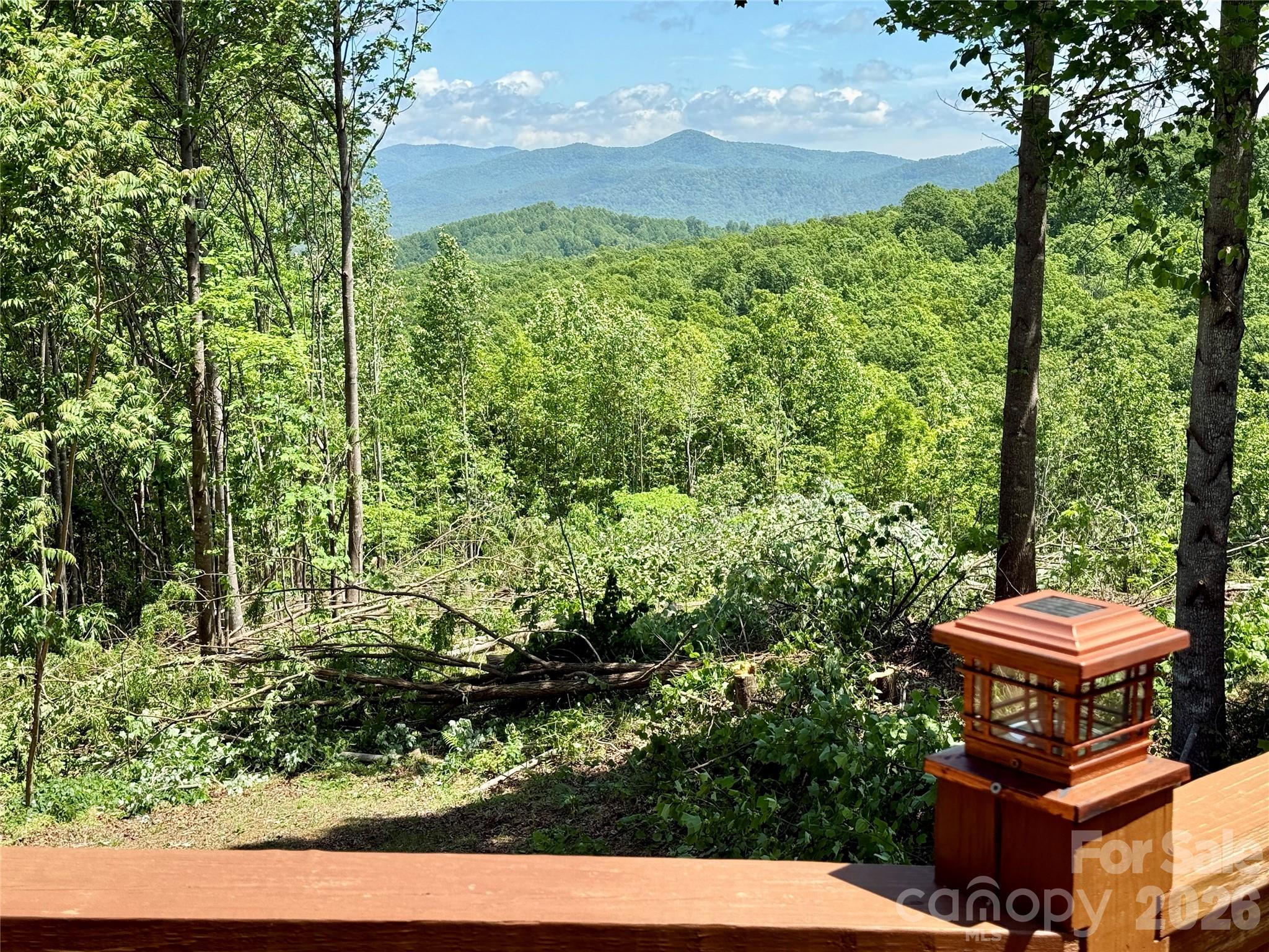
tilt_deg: -8.7
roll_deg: -0.2
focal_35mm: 48
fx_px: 1760
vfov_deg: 30.3
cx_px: 634
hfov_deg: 39.7
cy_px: 476
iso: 64
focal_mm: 6.76
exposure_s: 1/2088
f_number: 1.78
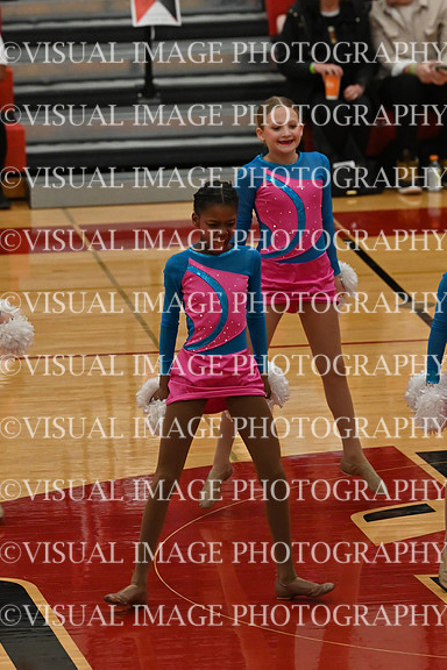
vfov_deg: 7.6
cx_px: 224
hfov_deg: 5.1
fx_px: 5066
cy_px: 334
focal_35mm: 272
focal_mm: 180
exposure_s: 1/400
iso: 5000
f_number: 4
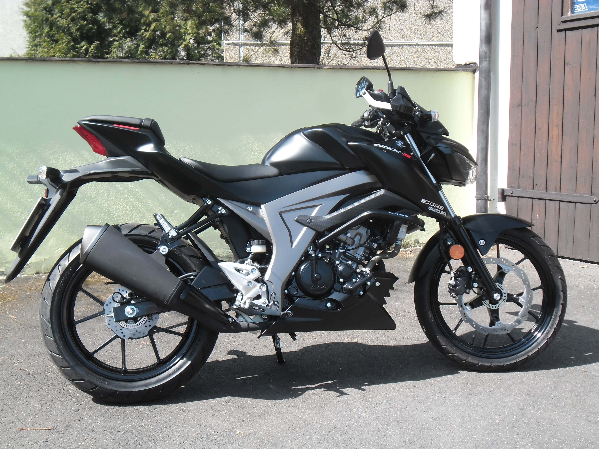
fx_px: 761
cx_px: 300
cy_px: 224
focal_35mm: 44
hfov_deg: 42.9
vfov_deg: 32.9
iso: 80
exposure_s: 1/158
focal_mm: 7.8
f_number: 4.5
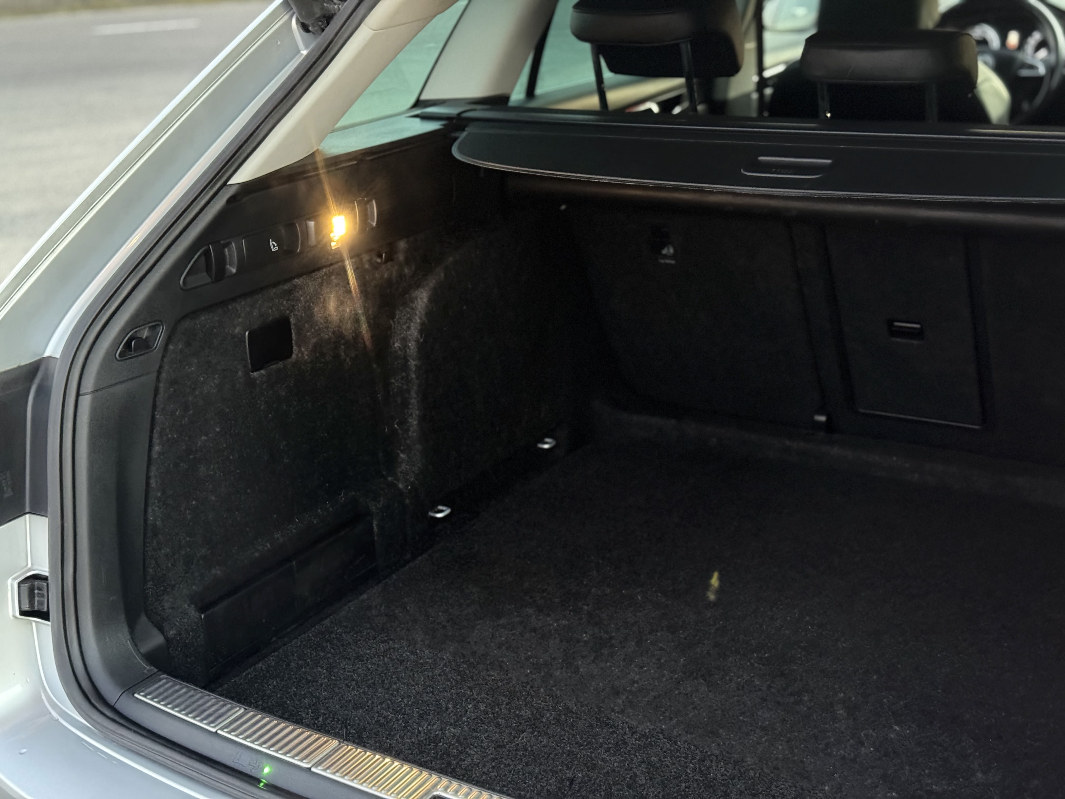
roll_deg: +3.3
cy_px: 400
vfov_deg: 30.3
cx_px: 532
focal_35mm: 48
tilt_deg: -18.5
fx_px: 1477
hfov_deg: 39.7
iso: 800
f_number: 1.78
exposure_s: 1/19
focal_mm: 6.76
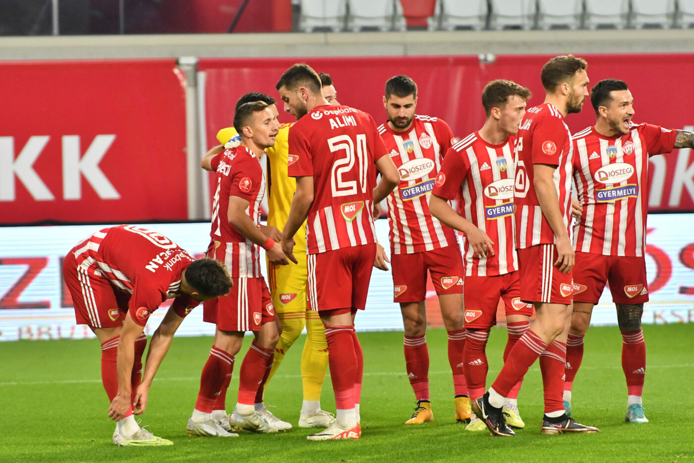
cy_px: 232
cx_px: 347
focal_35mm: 405
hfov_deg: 5.1
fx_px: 7806
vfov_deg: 3.4
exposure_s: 1/1250
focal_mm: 270
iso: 3200
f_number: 5
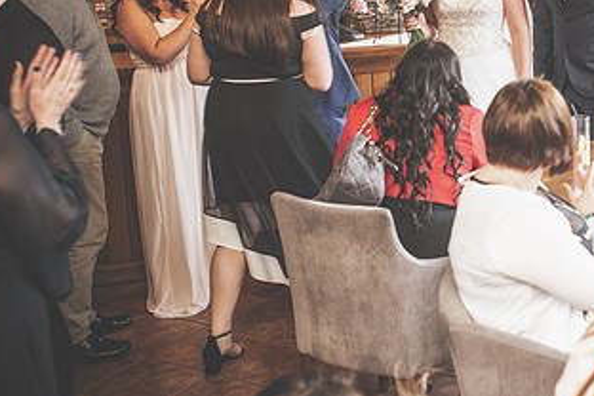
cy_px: 30
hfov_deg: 30.0
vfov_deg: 20.4
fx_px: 1072
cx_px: 499
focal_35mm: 65
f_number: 2.8
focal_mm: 35
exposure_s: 1/100
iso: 640
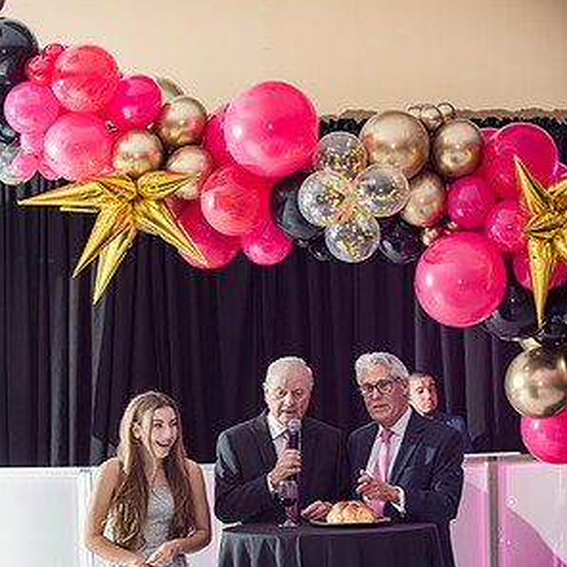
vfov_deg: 15.6
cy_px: 420
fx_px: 2057
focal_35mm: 111
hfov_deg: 15.7
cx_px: 285
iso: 1000
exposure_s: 1/100
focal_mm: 86
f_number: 3.5
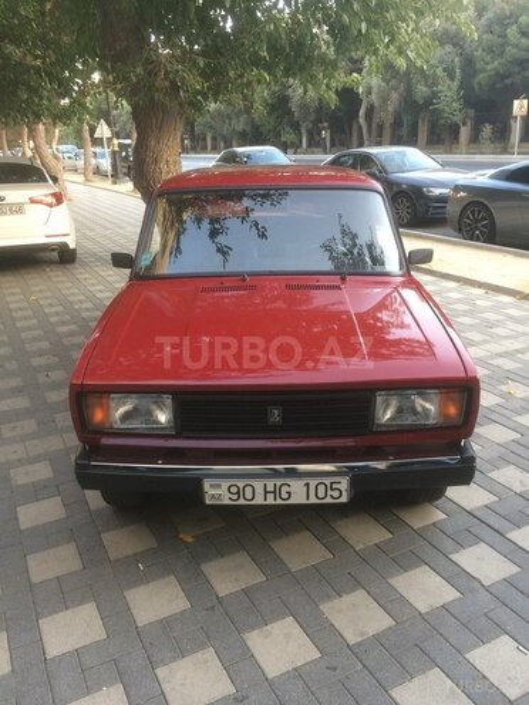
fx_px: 591
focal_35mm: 29
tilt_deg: -20.2
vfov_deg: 61.7
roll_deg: +2.3
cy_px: 352
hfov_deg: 48.2
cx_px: 264
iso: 50
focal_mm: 4.15
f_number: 2.2
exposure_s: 1/33
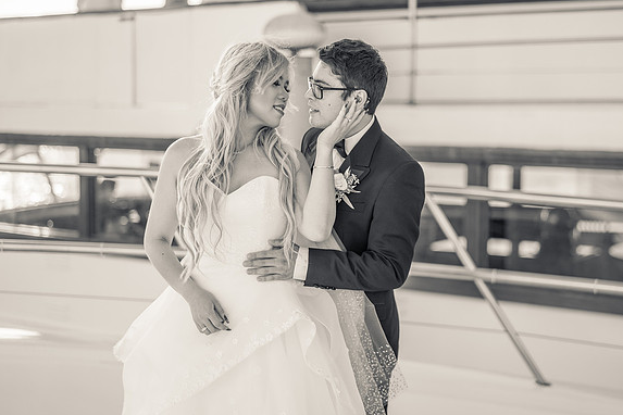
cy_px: 179
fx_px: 1056
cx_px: 357
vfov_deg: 22.2
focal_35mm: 61
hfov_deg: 32.8
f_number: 1.4
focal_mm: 50
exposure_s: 1/3200
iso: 160
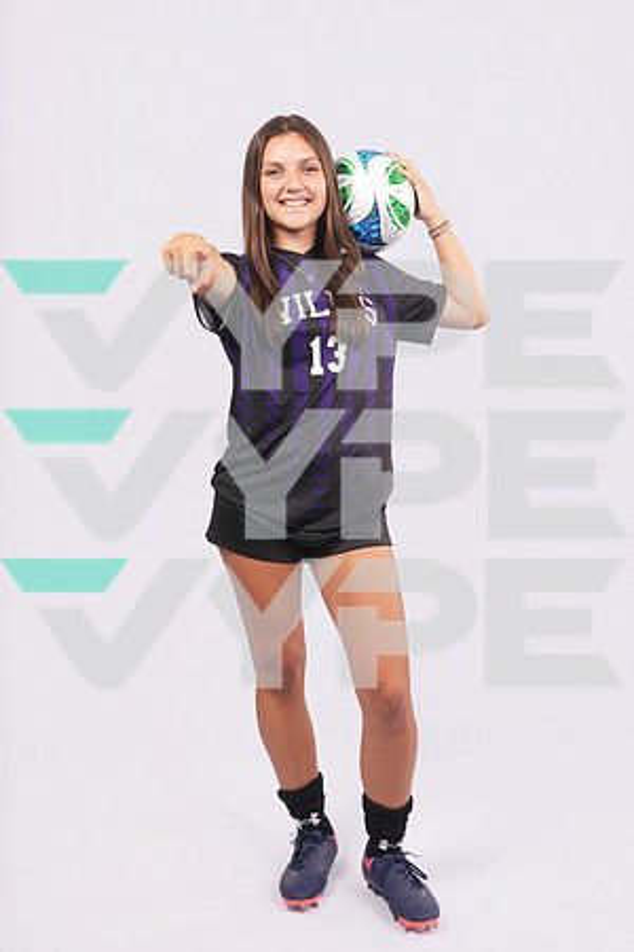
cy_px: 476
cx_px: 317
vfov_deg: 43.6
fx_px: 1189
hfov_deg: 29.9
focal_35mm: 45
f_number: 7.1
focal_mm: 45
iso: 160
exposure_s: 1/200
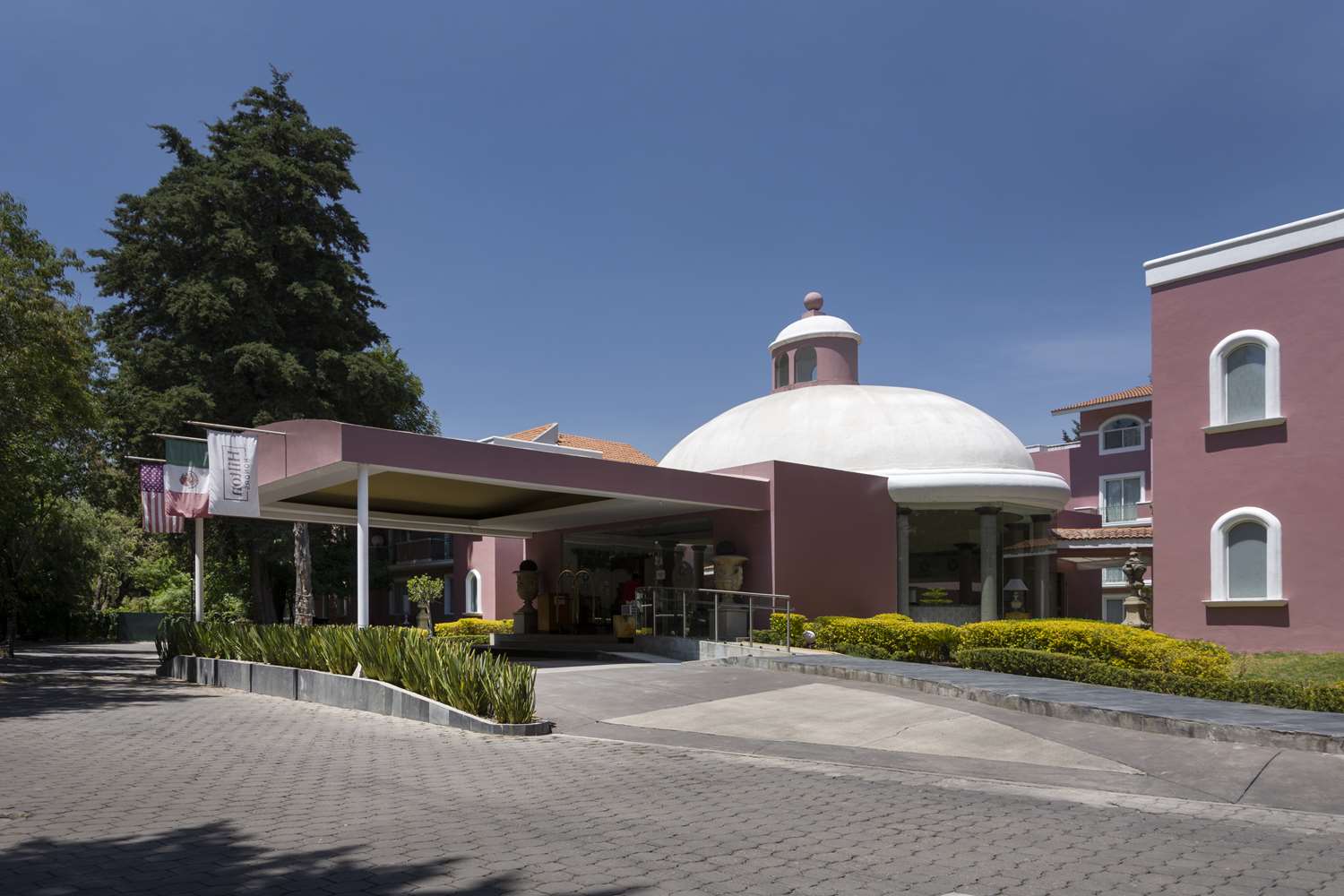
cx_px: 672
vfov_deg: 47.9
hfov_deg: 67.4
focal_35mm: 27
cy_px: 448
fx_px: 1008
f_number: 11
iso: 100
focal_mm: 18
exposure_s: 1/250
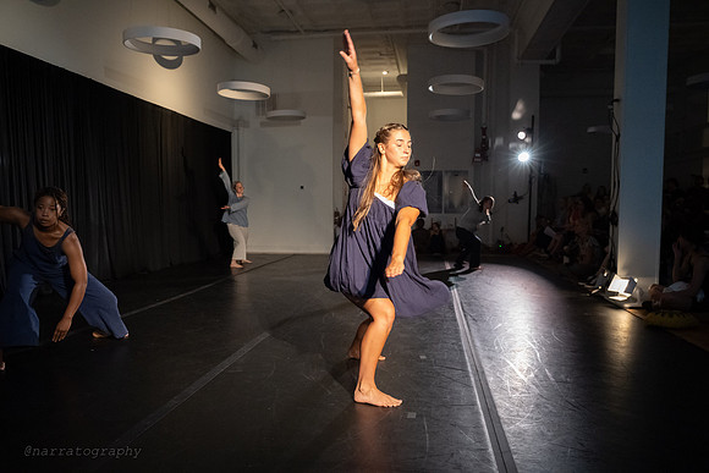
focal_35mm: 28
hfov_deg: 65.5
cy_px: 236
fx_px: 552
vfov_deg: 46.4
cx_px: 354
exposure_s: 1/400
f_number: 3.5
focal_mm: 28
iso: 6400
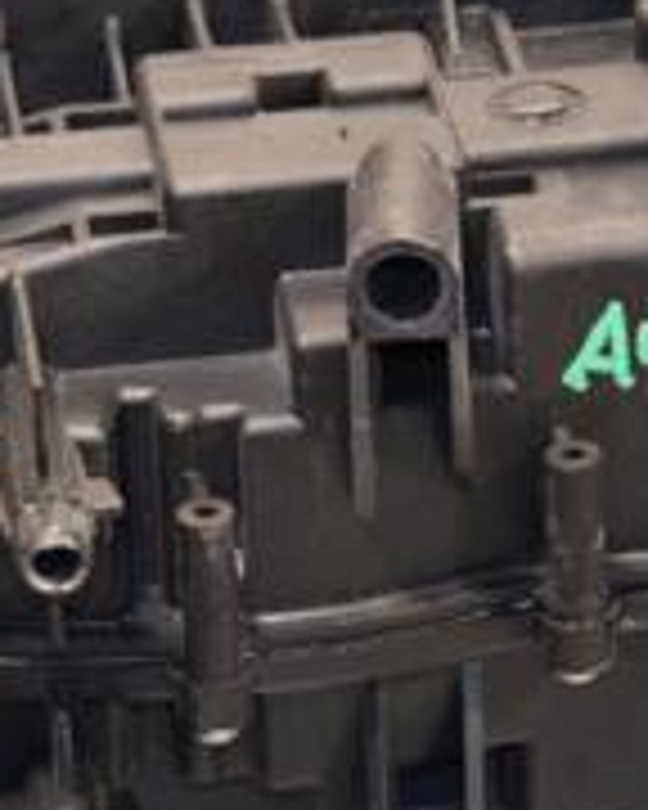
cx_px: 436
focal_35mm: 309
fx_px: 7408
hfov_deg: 5.0
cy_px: 369
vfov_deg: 6.3
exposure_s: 1/80
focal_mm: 66
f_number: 5.3
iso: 800
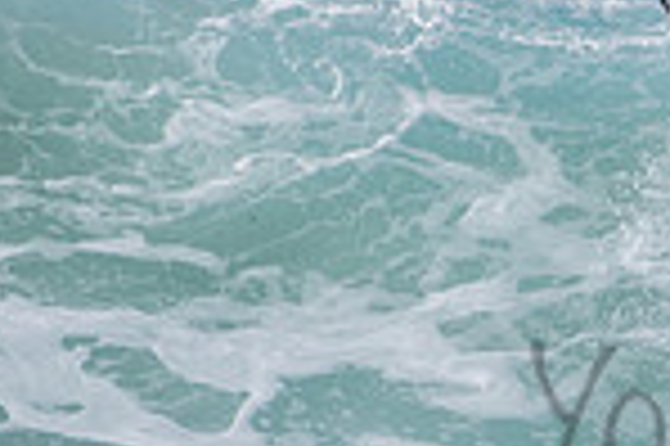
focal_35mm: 2923
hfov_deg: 0.7
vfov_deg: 0.5
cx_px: 994
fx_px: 54340
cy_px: 372
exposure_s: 1/2000
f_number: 5.6
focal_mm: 500
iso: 220
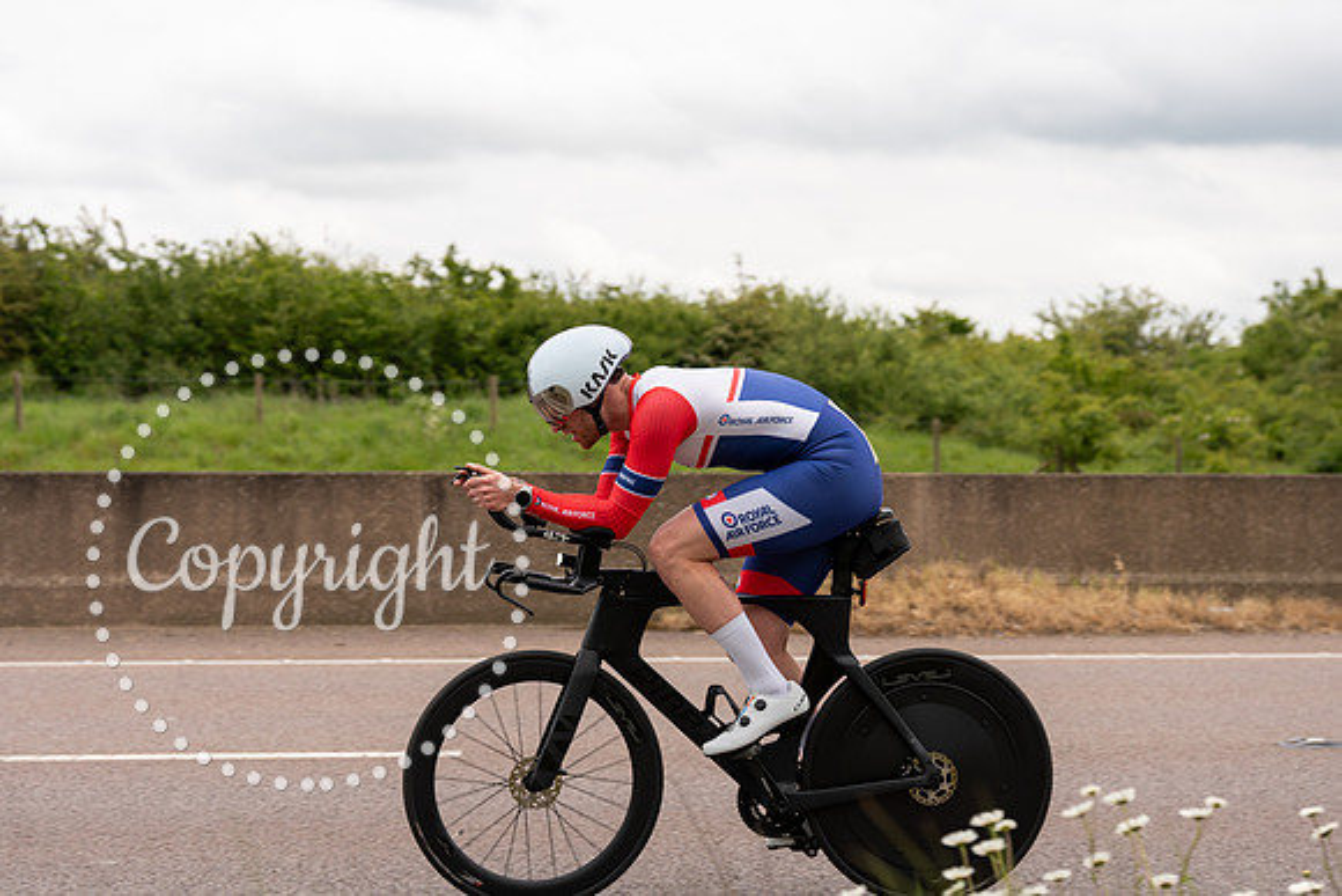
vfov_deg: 18.9
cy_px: 448
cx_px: 671
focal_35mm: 72
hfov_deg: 28.1
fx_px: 2683
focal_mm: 70
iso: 160
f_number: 4
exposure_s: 1/1000
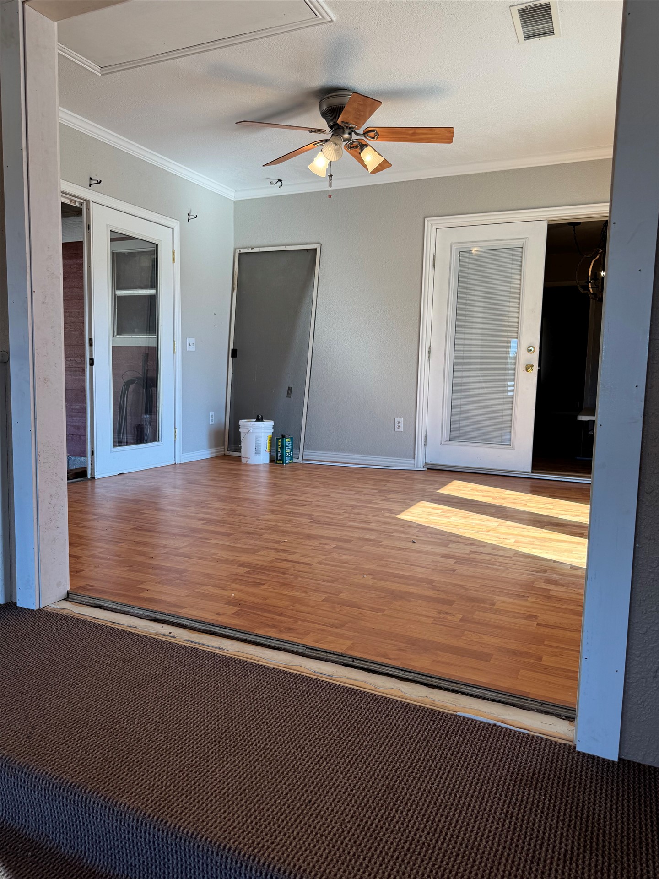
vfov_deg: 71.6
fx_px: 609
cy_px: 440
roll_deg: -1.3
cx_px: 330
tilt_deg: -6.4
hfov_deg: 56.8
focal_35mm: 24
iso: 80
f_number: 1.78
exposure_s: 1/302
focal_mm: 6.76
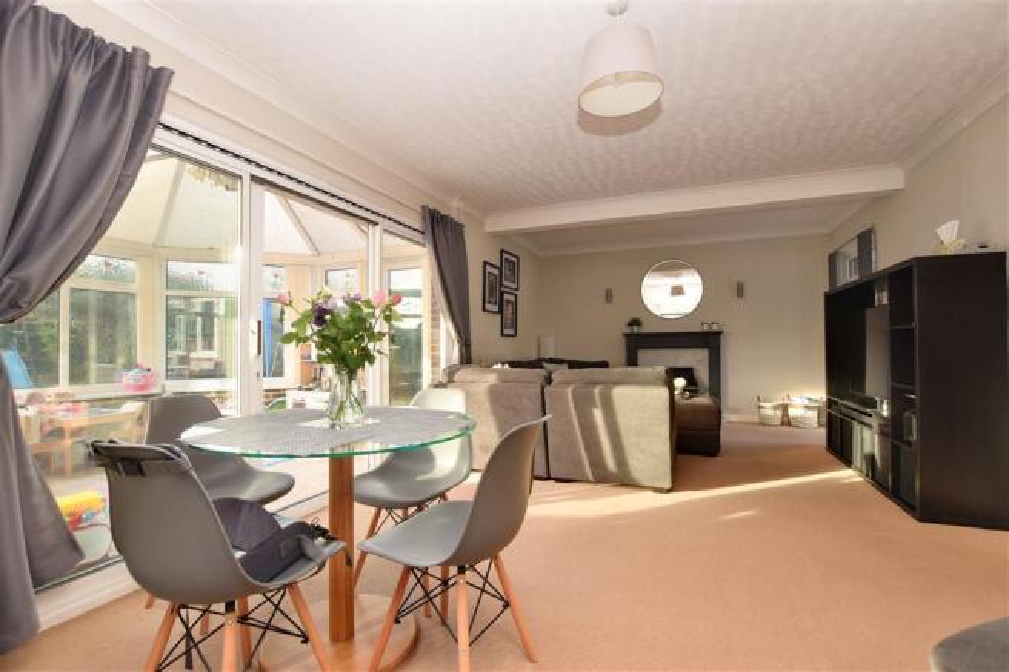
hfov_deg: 100.4
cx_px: 504
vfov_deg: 77.3
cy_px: 336
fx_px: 420
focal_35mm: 15
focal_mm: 10
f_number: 10
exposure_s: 1/50
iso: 400
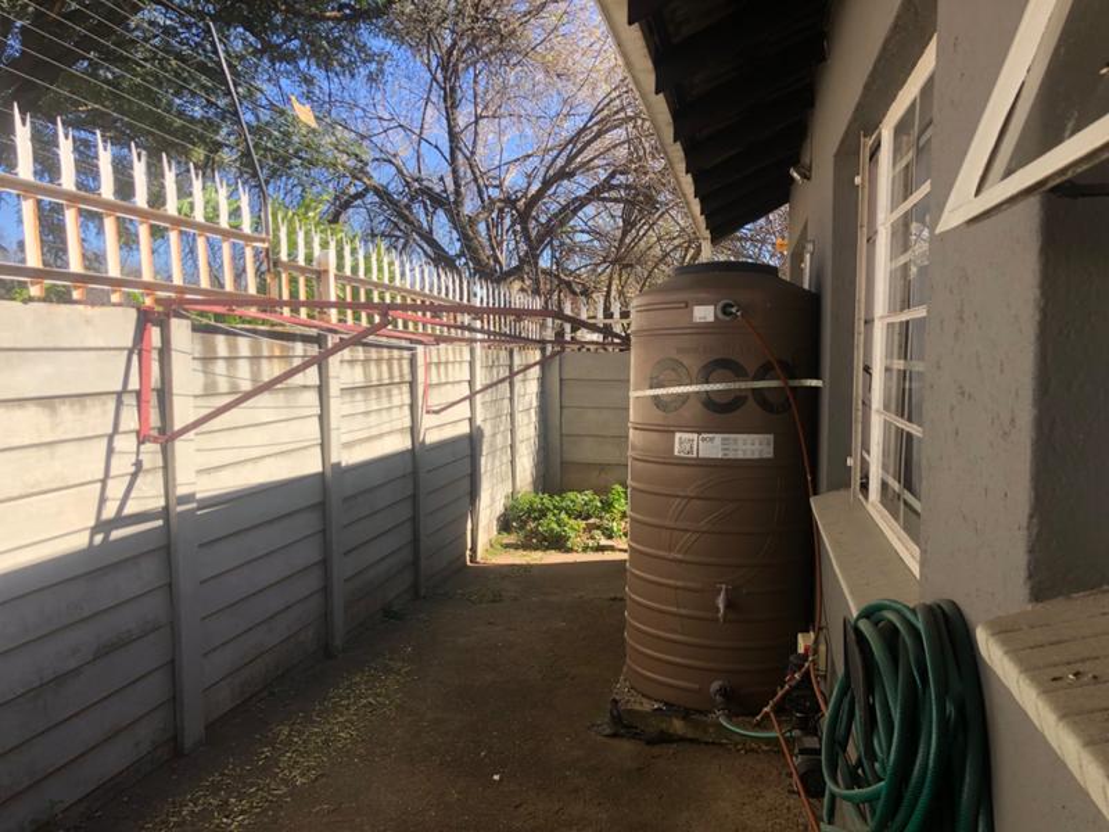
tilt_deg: -3.7
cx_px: 554
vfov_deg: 49.7
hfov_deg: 63.4
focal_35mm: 28
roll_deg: -0.2
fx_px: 897
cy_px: 416
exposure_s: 1/585
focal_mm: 4
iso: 20
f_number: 1.8
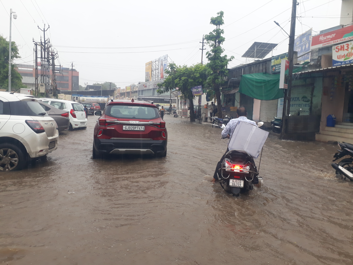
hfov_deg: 65.3
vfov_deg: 51.4
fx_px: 275
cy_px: 132
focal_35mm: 27
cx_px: 176
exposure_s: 1/116
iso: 40
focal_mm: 3.6
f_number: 1.9
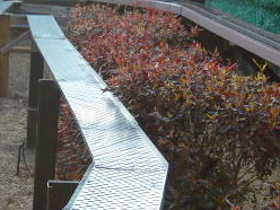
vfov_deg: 17.3
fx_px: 688
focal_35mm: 85
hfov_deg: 22.8
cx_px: 67
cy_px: 130
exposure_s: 1/125
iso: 100
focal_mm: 5.5
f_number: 2.8
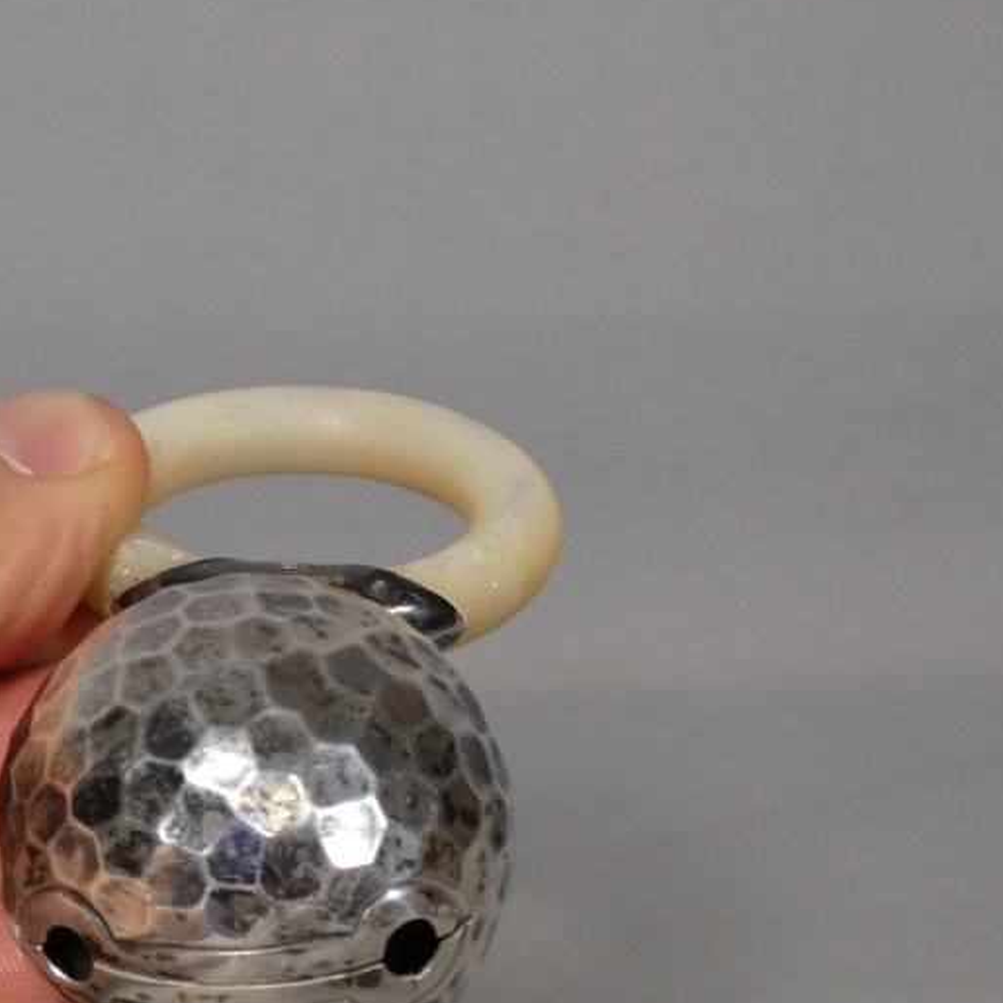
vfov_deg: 17.9
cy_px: 659
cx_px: 297
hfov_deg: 17.9
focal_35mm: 97
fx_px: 3180
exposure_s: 1/80
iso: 160
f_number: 4
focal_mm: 9.9
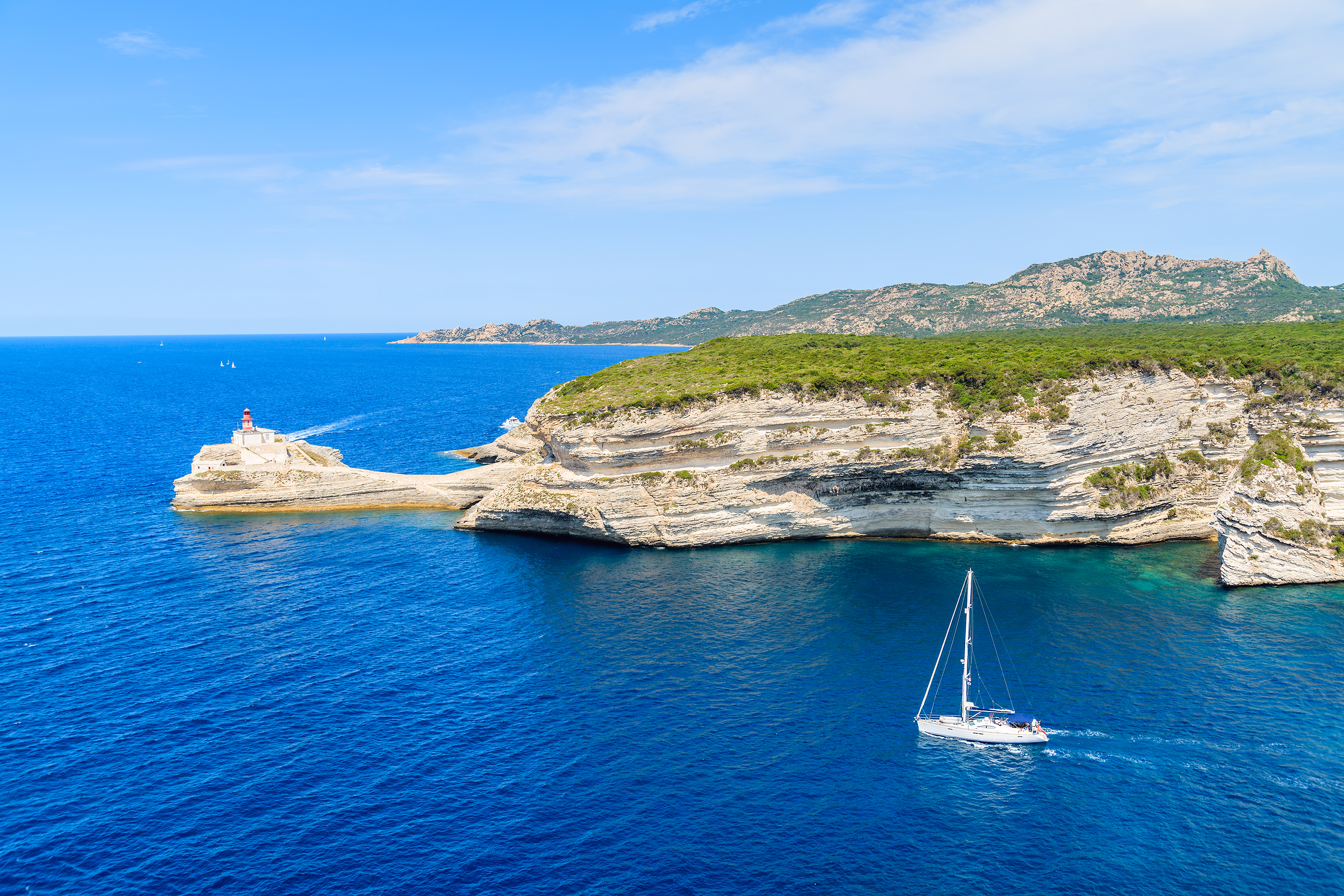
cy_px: 448
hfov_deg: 58.7
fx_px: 1195
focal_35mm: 32
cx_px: 672
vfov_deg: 41.1
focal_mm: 32
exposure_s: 1/200
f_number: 8
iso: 100
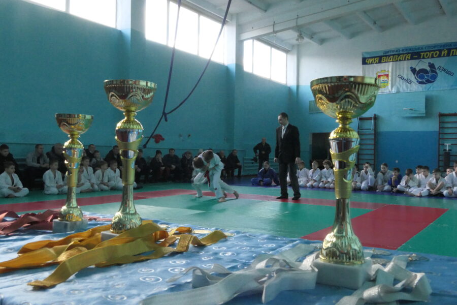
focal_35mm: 34
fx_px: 432
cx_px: 228
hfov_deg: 55.8
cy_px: 152
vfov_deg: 38.9
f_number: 10
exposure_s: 1/100
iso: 3200
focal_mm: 12.4
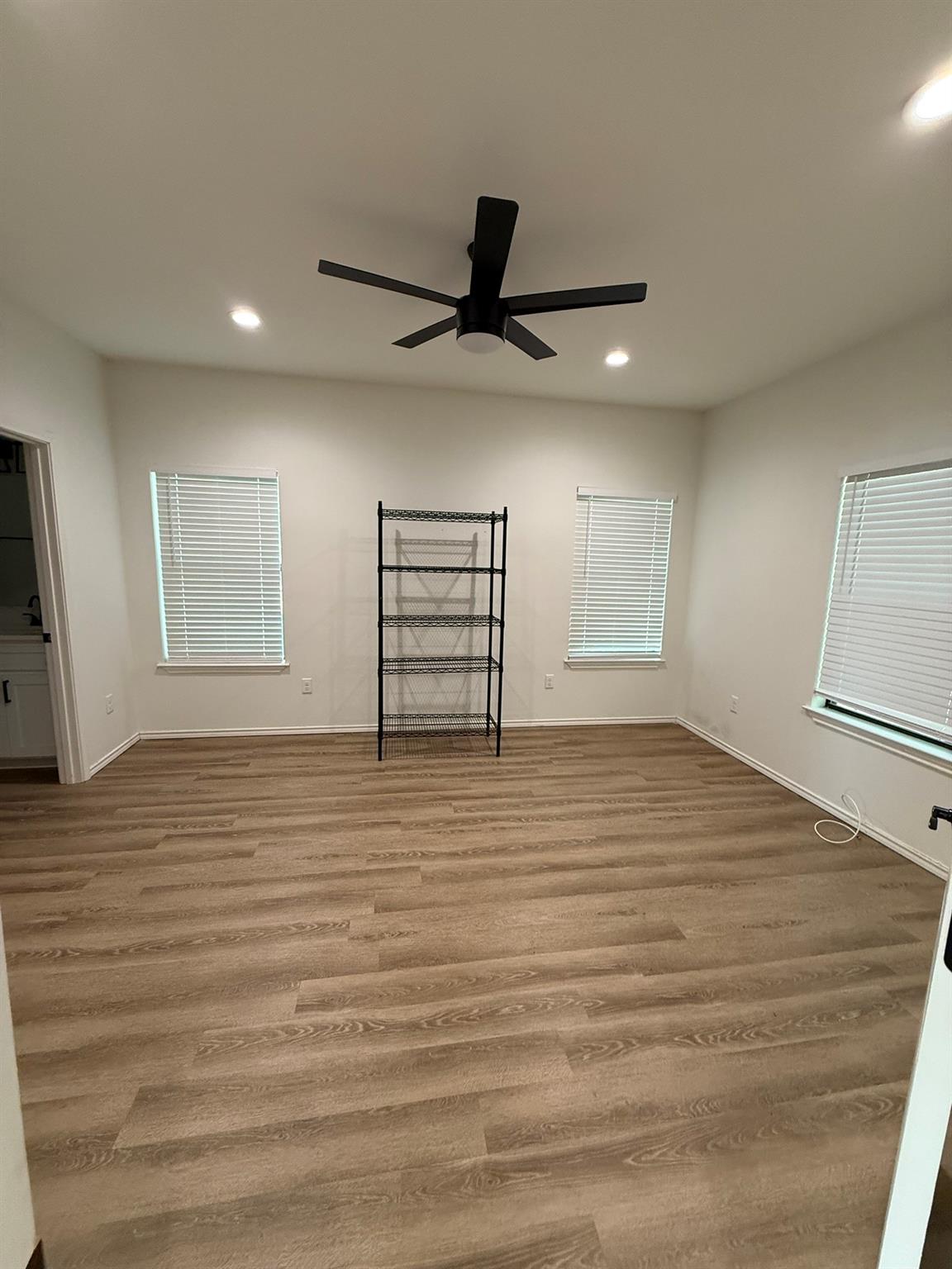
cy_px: 634
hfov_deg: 85.7
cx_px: 476
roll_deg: -2.4
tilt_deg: -8.0
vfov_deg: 102.1
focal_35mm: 14
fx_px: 513
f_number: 2.2
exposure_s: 1/60
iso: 250
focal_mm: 2.22
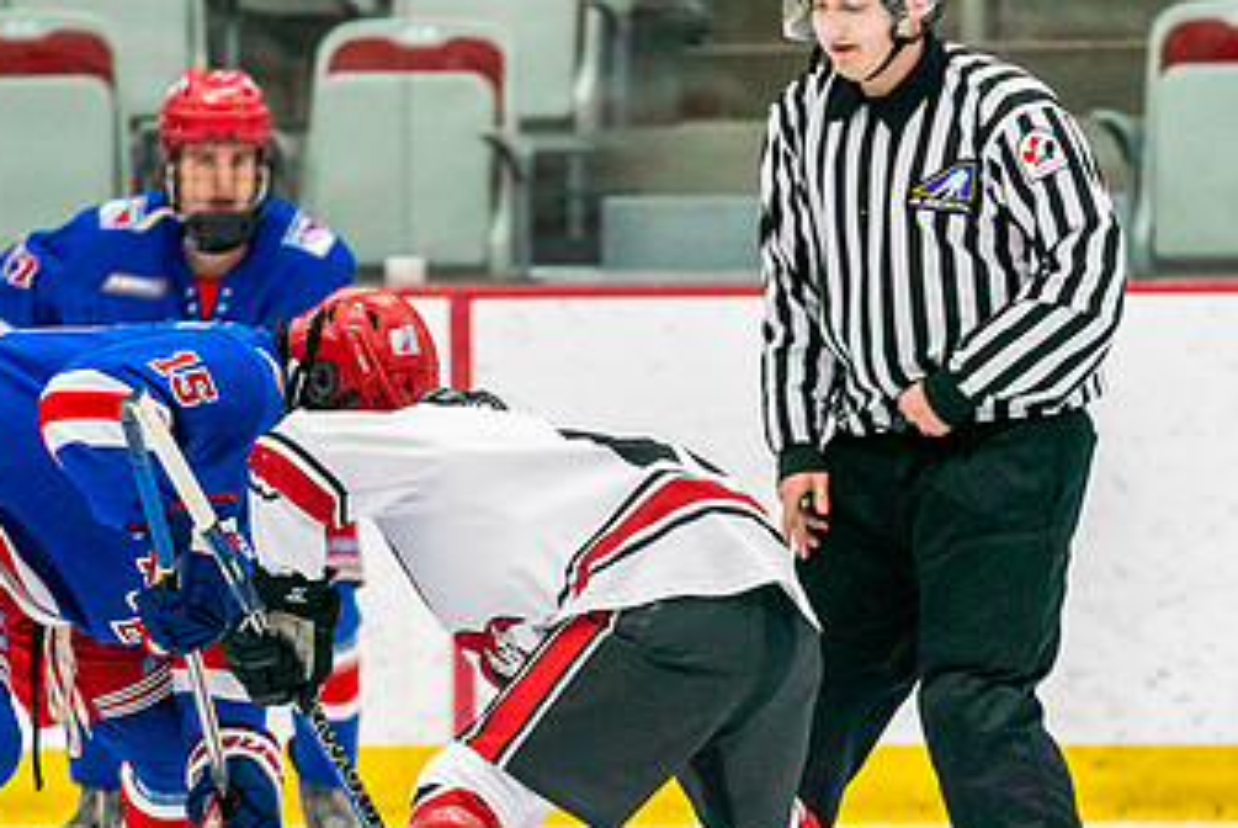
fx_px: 19171
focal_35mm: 557
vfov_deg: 2.5
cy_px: 779
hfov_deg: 3.7
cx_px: 379
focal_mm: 200
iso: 3200
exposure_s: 1/1250
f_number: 2.8
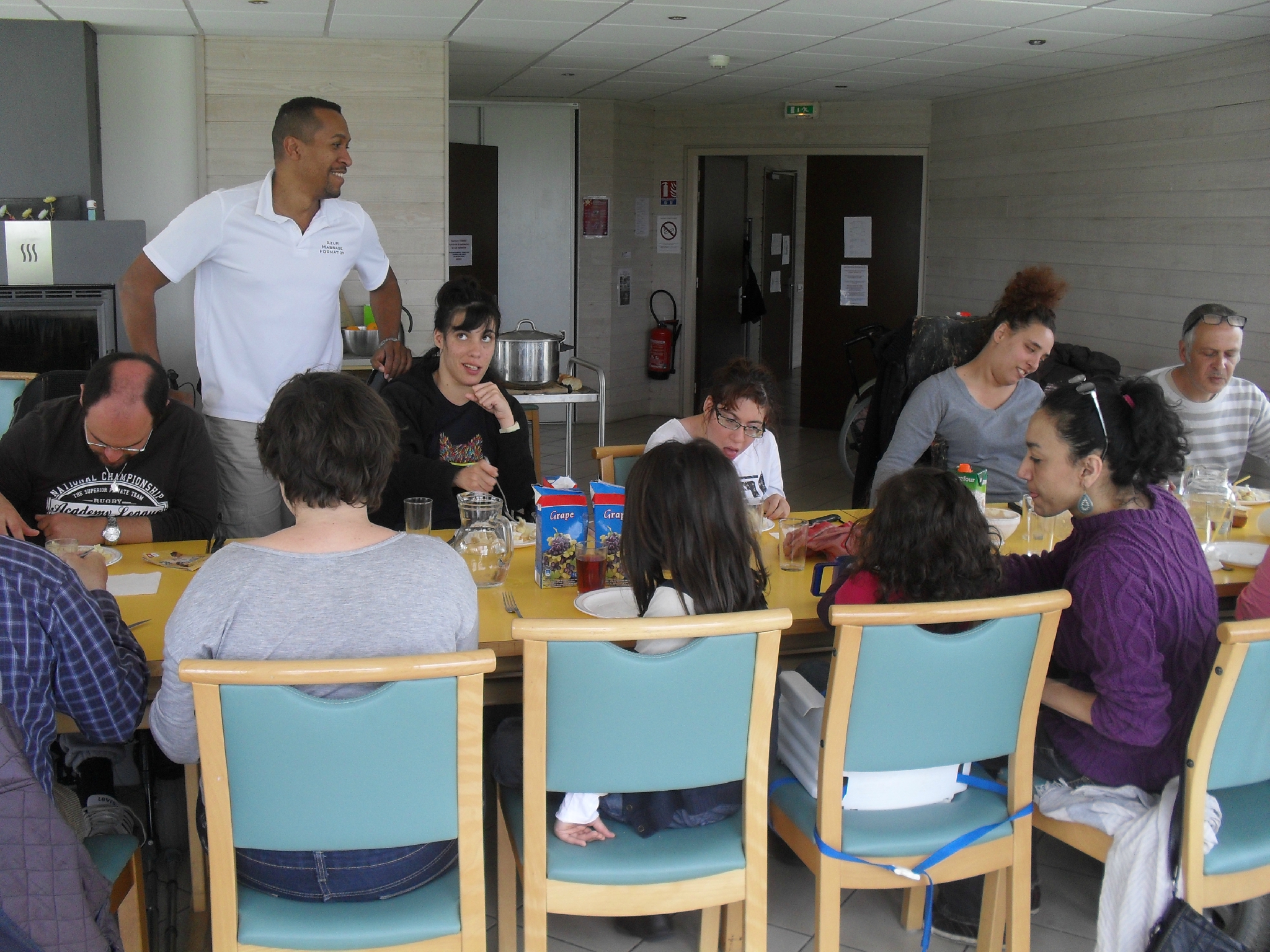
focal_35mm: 35
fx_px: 1284
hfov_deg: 52.6
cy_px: 476
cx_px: 635
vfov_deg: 40.7
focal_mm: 6.3
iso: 100
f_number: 3.2
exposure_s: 1/45
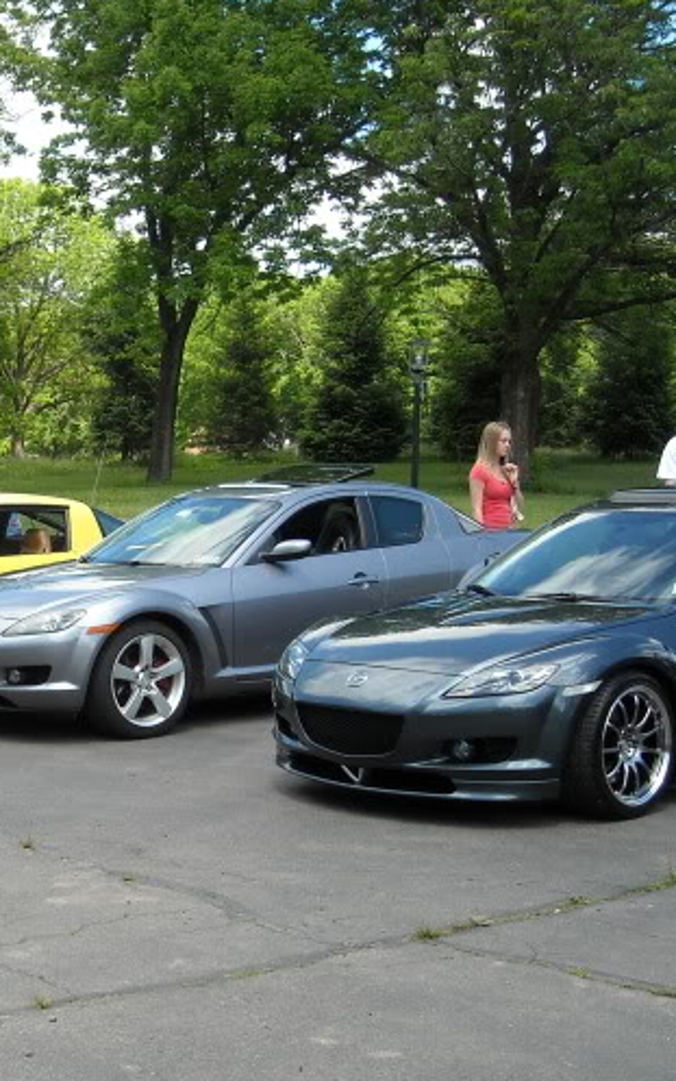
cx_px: -85
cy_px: 515
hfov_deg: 16.8
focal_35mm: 75
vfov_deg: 27.5
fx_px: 2209
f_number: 3.1
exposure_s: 1/353
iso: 64
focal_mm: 7.1
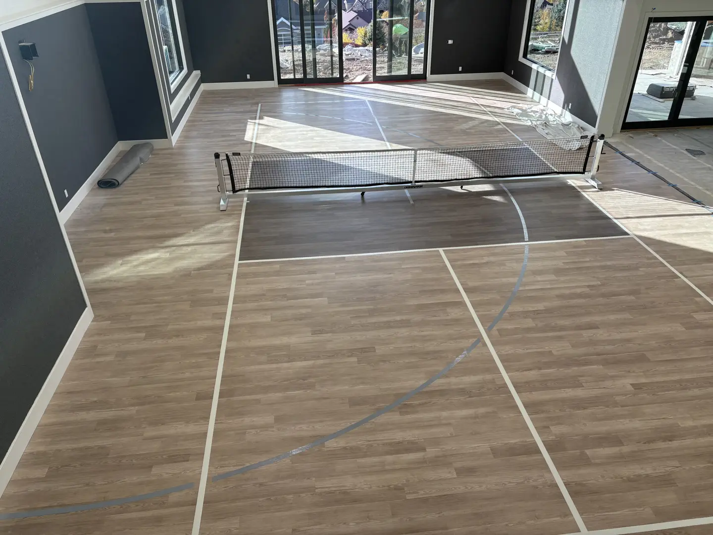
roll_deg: +1.5
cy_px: 268
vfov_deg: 53.1
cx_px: 356
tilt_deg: -31.9
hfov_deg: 67.3
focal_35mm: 26
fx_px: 536
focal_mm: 5.96
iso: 50
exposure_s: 1/503
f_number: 1.6
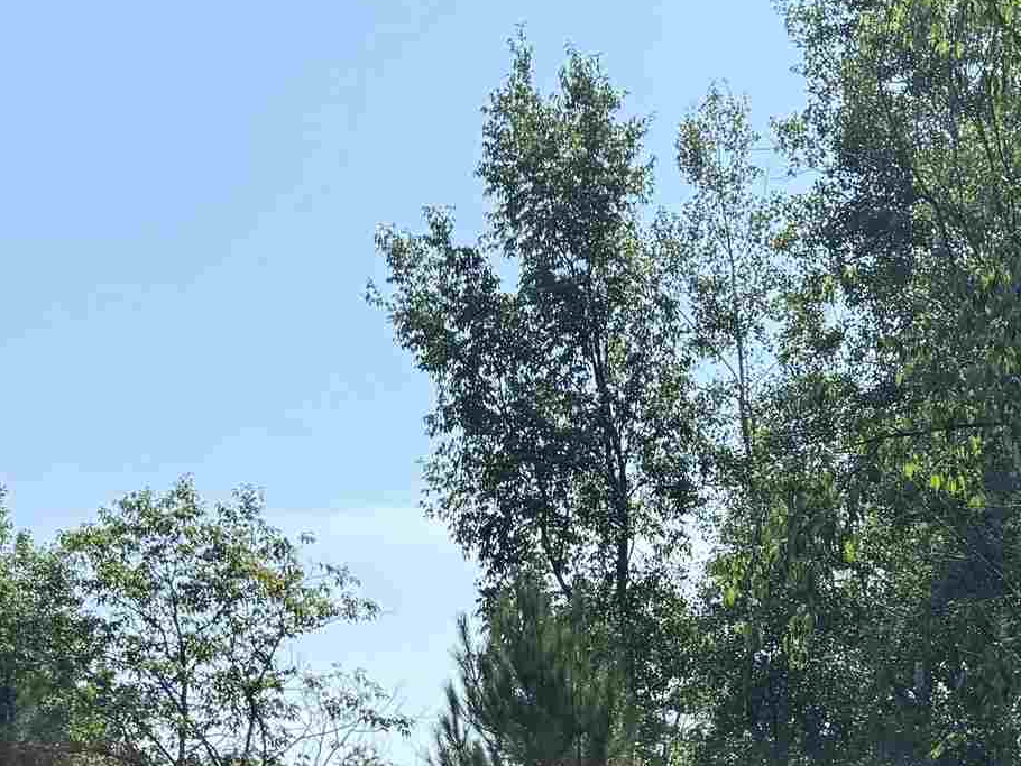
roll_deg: +0.1
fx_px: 2390
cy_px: 1046
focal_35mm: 81
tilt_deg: +1.7
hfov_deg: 23.5
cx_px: 895
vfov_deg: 17.0
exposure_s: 1/3759
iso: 100
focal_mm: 6.76
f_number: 1.78
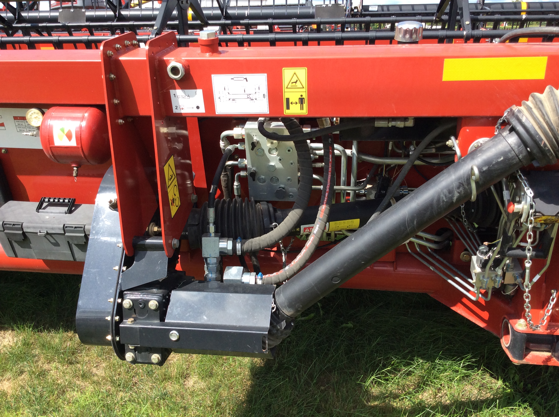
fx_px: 516
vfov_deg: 44.1
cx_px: 280
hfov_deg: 56.9
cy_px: 208
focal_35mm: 32
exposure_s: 1/622
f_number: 2.4
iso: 32
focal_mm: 3.3
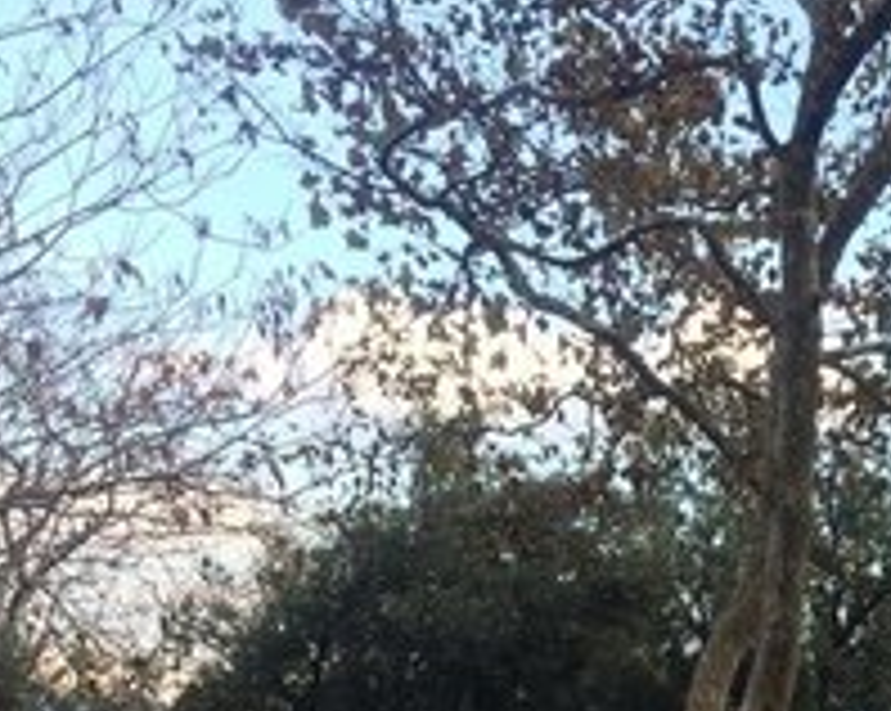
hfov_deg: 26.4
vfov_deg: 19.4
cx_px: 688
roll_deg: -0.5
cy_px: 999
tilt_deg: -9.6
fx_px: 1870
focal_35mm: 71
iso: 32
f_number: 2.2
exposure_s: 1/370
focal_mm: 4.15
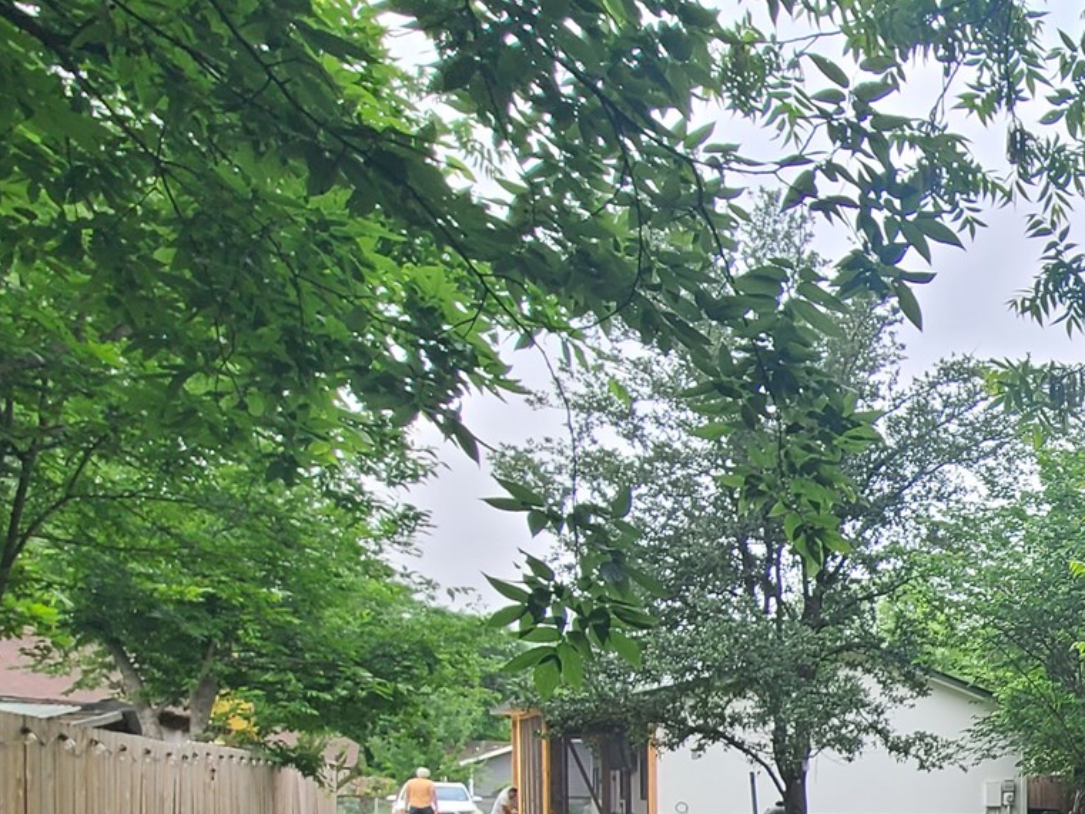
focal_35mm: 35
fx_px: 1097
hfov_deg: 36.8
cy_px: 833
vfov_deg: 36.2
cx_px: 1367
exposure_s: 1/312
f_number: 2.2
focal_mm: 2.2
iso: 50
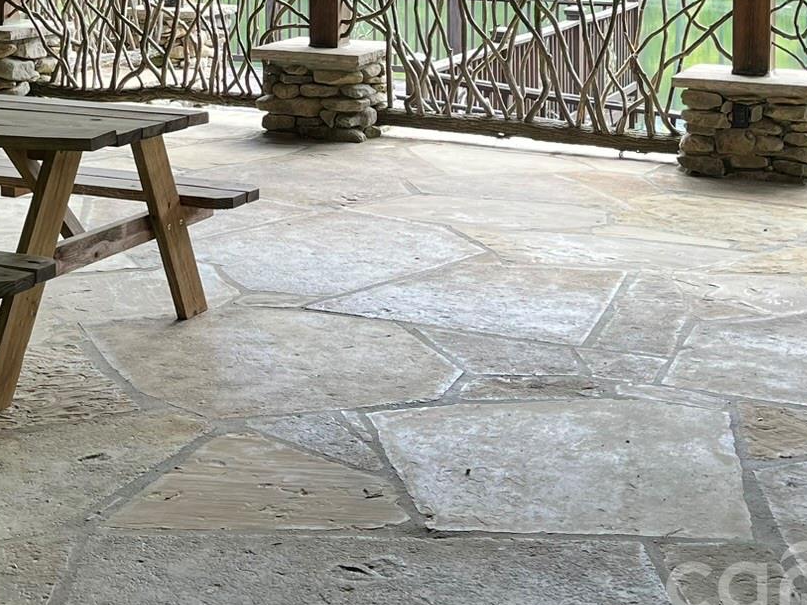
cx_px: 244
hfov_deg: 29.1
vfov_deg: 20.9
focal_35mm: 66
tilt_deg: -1.6
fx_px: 1538
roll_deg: +0.4
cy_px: -104
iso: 32
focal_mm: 5.1
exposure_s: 1/122
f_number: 1.6
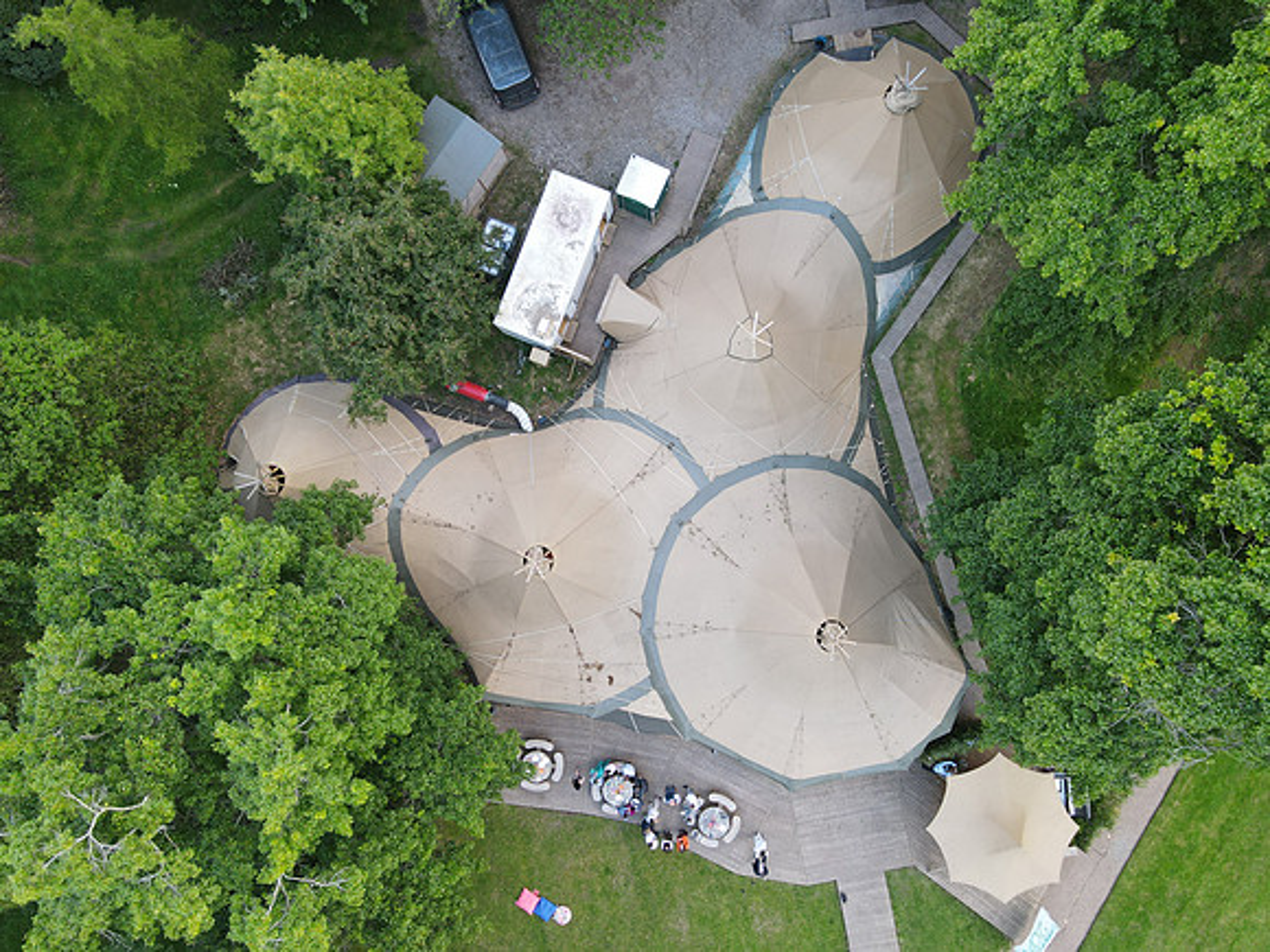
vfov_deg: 56.8
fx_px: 881
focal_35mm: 24
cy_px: 476
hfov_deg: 71.6
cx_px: 635
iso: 140
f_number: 2.8
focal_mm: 4.5
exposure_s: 1/15
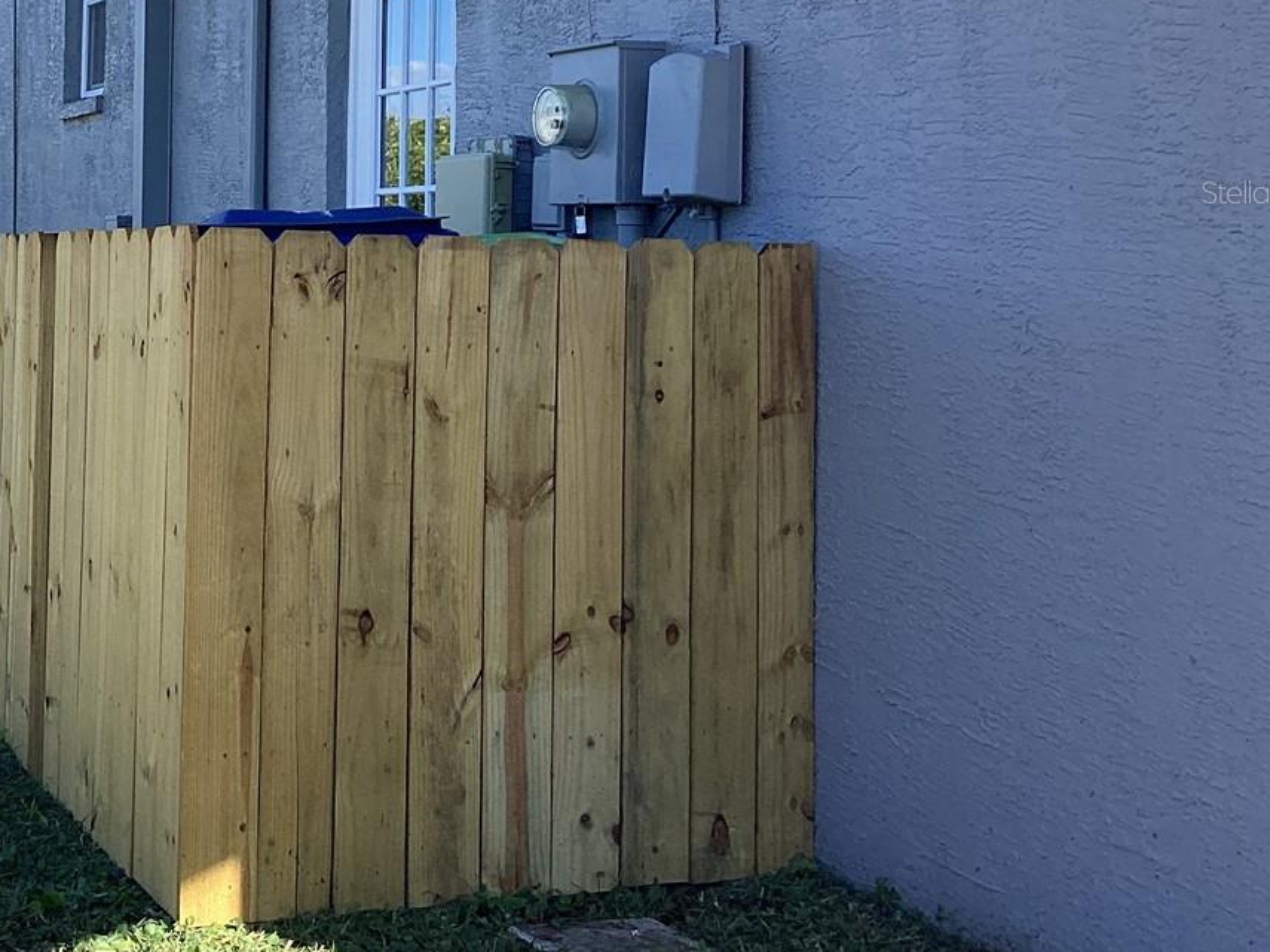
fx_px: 2128
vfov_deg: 24.8
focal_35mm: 58
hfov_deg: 31.8
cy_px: 192
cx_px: 153
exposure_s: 1/641
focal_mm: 3.3
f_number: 2.4
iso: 25
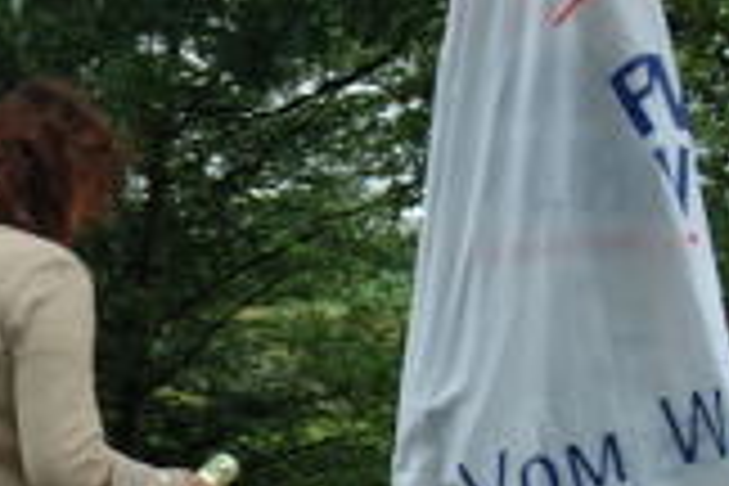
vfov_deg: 10.4
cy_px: 551
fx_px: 2647
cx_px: -243
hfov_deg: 14.9
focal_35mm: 131
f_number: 4
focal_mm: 25
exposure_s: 1/60
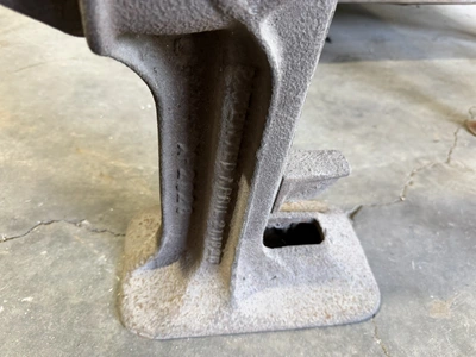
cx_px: 238
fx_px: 330
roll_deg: -6.0
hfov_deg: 71.6
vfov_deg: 56.8
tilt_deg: -43.4
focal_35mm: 24
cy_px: 178
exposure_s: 1/60
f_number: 1.78
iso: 250
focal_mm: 6.76
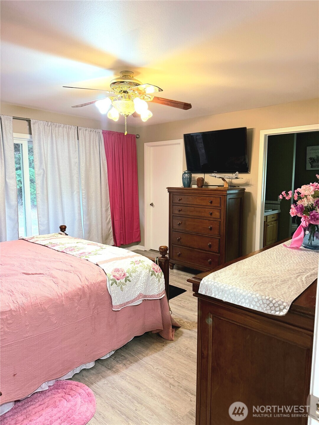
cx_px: 160
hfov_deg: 56.8
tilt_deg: -9.1
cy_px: 212
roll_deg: +0.7
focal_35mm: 24
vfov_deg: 71.6
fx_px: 295
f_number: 1.78
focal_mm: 6.76
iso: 320
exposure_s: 1/60.2
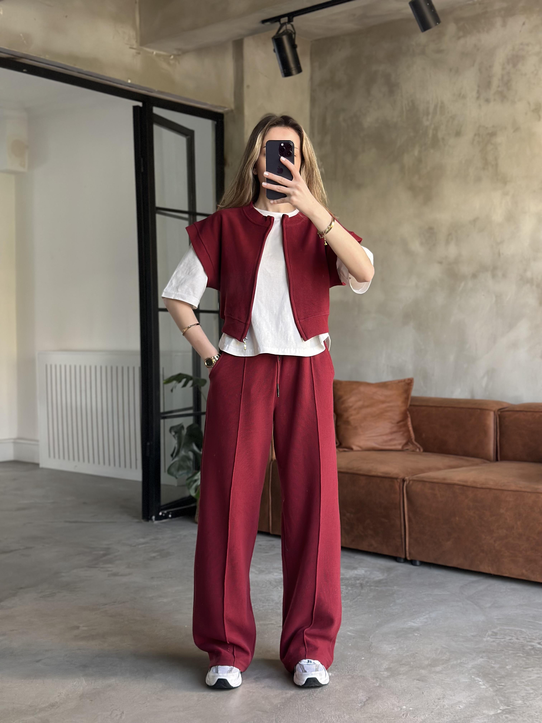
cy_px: 362
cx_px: 271
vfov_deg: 39.7
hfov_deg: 30.3
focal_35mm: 48
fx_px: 1002
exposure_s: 1/60
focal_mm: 6.86
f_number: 1.78
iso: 250
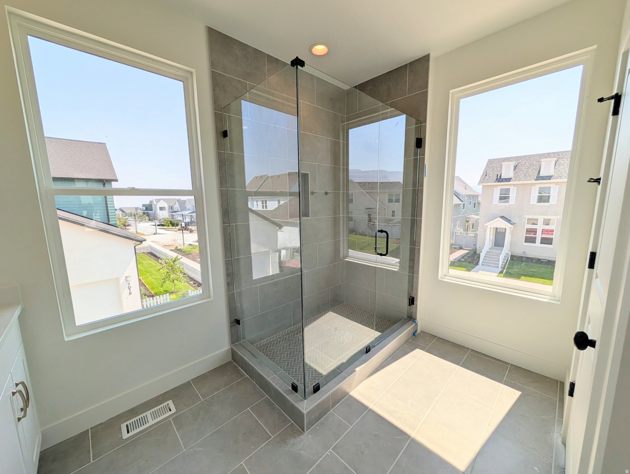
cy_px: 237
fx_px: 219
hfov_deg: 110.5
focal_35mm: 12
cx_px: 315
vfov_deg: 94.6
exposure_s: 1/2342
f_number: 1.7
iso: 46
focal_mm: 2.02
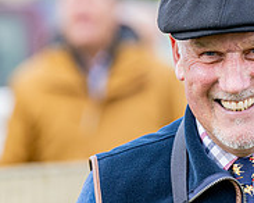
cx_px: 281
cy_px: 193
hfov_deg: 2.6
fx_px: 5692
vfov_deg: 2.0
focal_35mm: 758
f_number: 4
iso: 400
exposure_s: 1/1000
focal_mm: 200
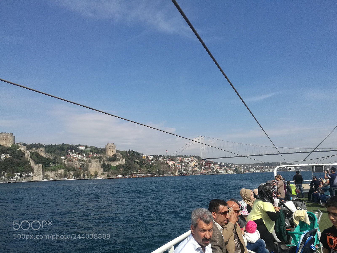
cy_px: 126
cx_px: 168
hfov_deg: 65.3
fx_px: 263
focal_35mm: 27
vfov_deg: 51.4
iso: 50
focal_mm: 4.04
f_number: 2
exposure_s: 1/1289
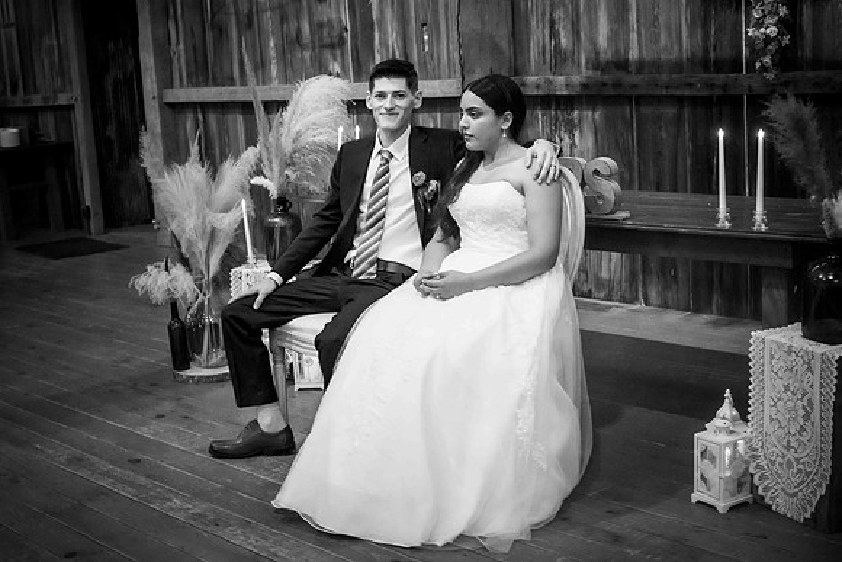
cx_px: 421
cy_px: 281
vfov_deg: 27.0
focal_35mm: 50
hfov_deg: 39.6
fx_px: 1170
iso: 800
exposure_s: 1/60
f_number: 7.1
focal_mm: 50
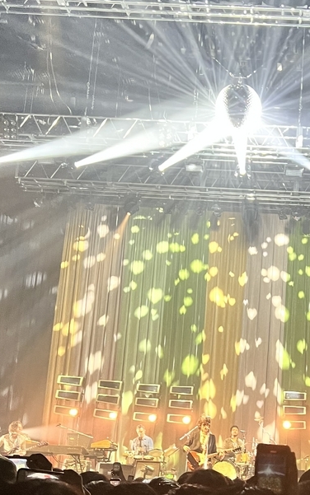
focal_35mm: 55
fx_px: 743
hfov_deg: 23.0
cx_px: 281
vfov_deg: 36.4
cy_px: 345
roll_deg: -2.4
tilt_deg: +12.0
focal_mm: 5.7
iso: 320
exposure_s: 1/44
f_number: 1.5
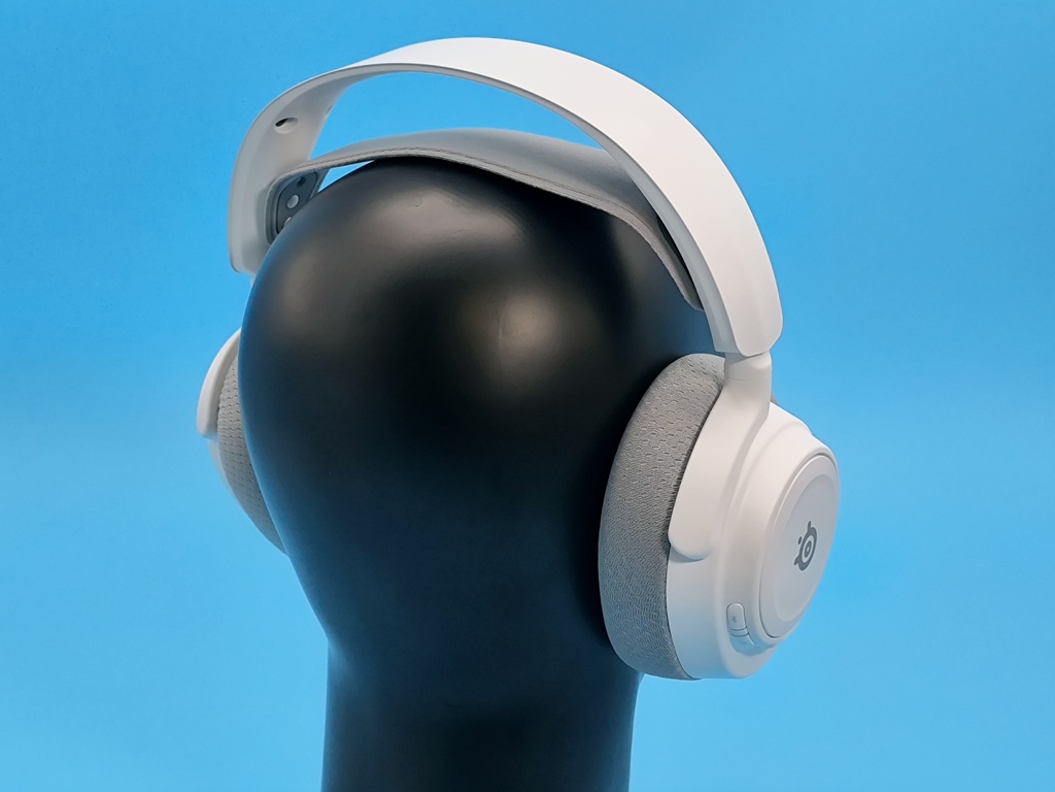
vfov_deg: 26.1
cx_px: 528
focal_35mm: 56
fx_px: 1707
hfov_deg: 34.3
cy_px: 396
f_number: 1.65
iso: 320
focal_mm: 6.14
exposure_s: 1/100
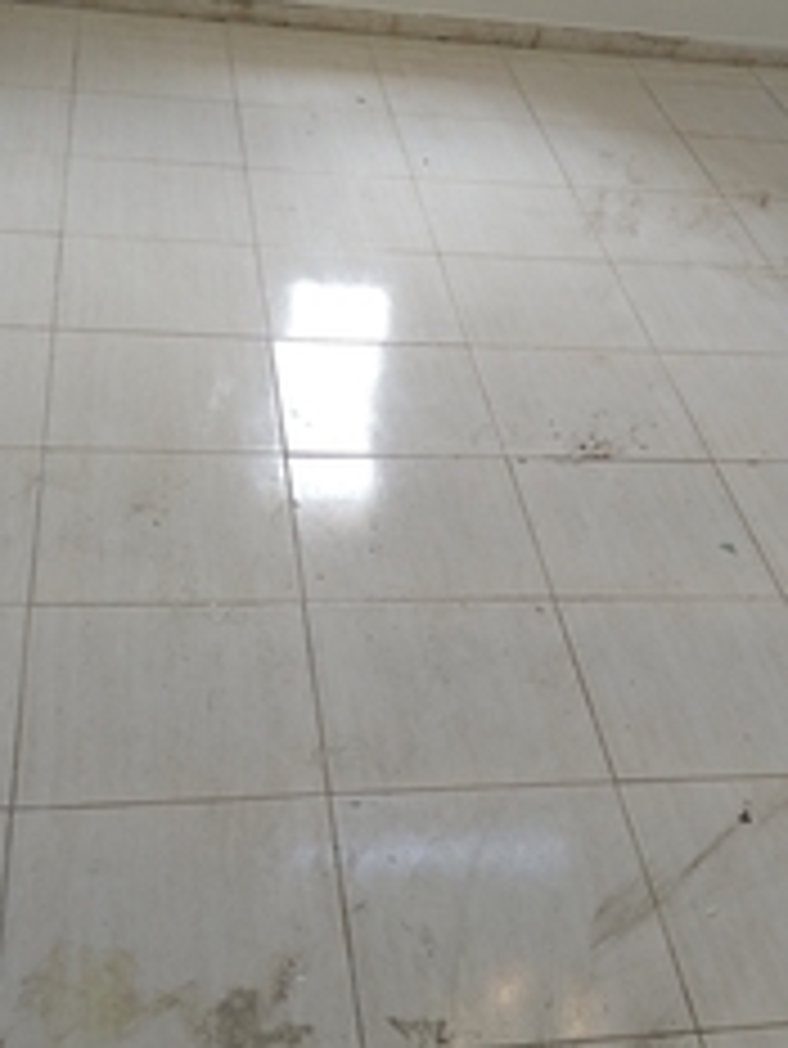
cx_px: 516
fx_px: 1547
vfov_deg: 37.5
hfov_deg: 28.4
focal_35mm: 51
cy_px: 515
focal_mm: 4.7
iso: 181
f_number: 1.8
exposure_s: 1/100
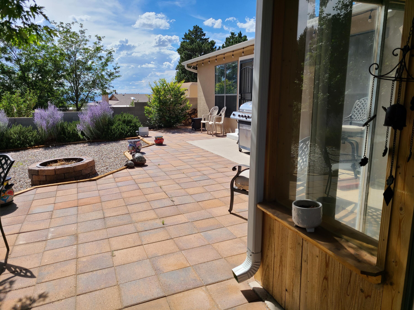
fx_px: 311
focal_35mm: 26
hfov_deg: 67.3
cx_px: 207
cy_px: 155
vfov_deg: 53.1
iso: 40
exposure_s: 1/2470
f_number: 1.8
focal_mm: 5.4
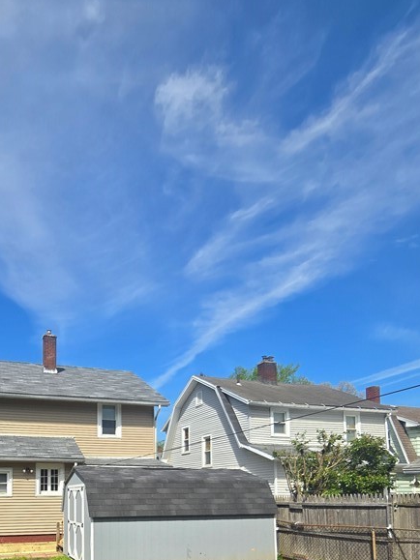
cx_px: 91
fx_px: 372
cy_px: 474
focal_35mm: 23
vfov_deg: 64.9
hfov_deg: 55.2
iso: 50
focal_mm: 2.2
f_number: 2.2
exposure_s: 1/1889
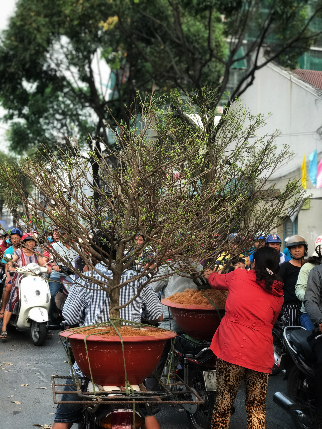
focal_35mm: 57
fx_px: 707
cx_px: 161
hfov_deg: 25.7
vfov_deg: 33.8
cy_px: 214
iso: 40
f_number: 2.8
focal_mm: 6.6
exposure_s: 1/50
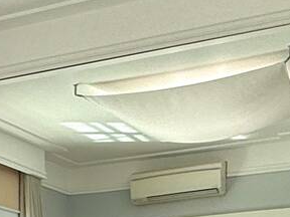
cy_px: 372
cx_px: -41
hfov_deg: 25.4
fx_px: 586
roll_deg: +0.1
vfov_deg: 17.6
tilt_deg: -3.2
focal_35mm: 70
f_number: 2.2
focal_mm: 2.22
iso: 64
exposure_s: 1/172
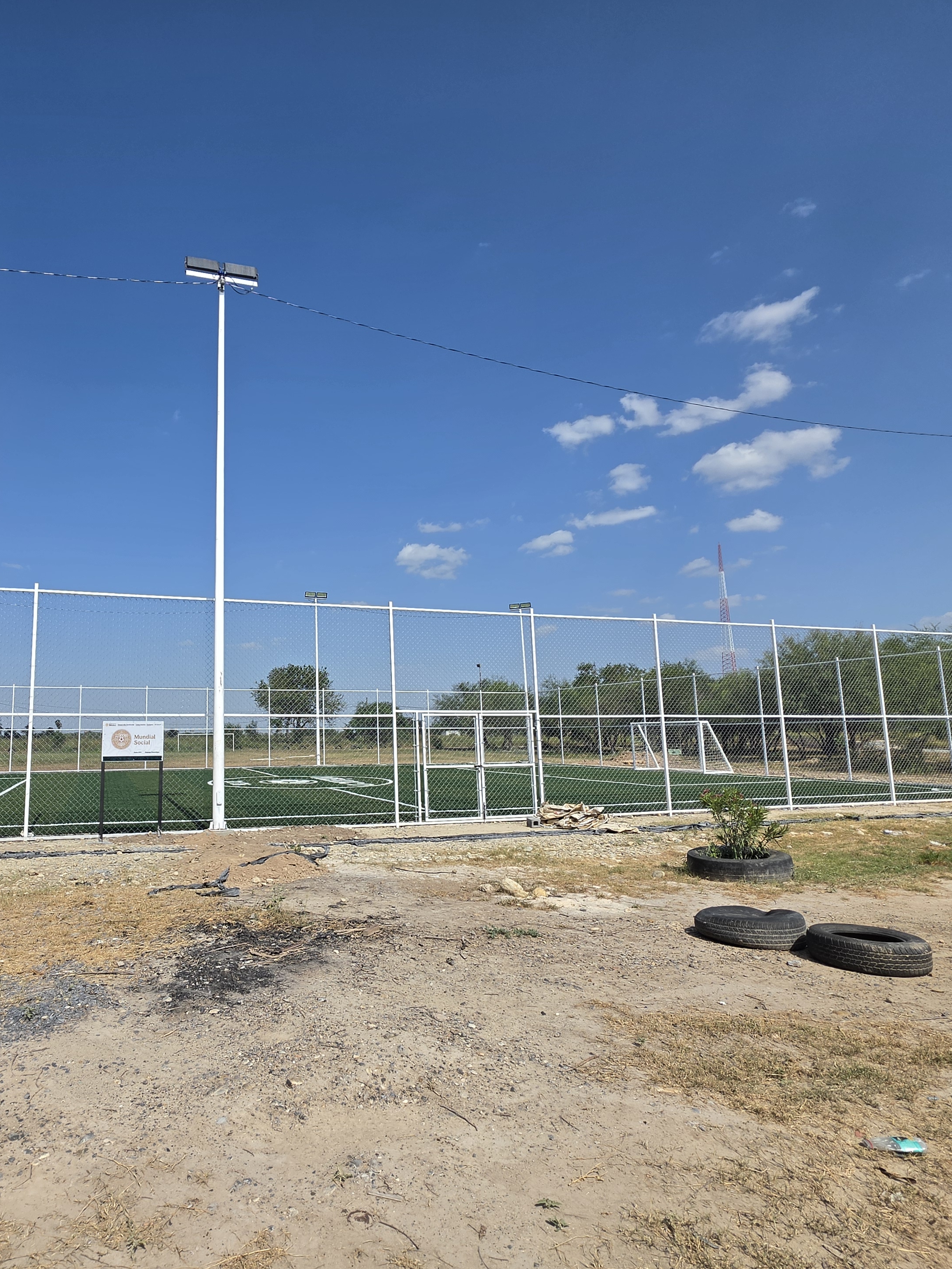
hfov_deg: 69.2
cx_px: 305
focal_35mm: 18
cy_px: 655
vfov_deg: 87.7
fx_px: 660
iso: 32
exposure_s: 1/2157
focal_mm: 2.2
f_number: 1.9
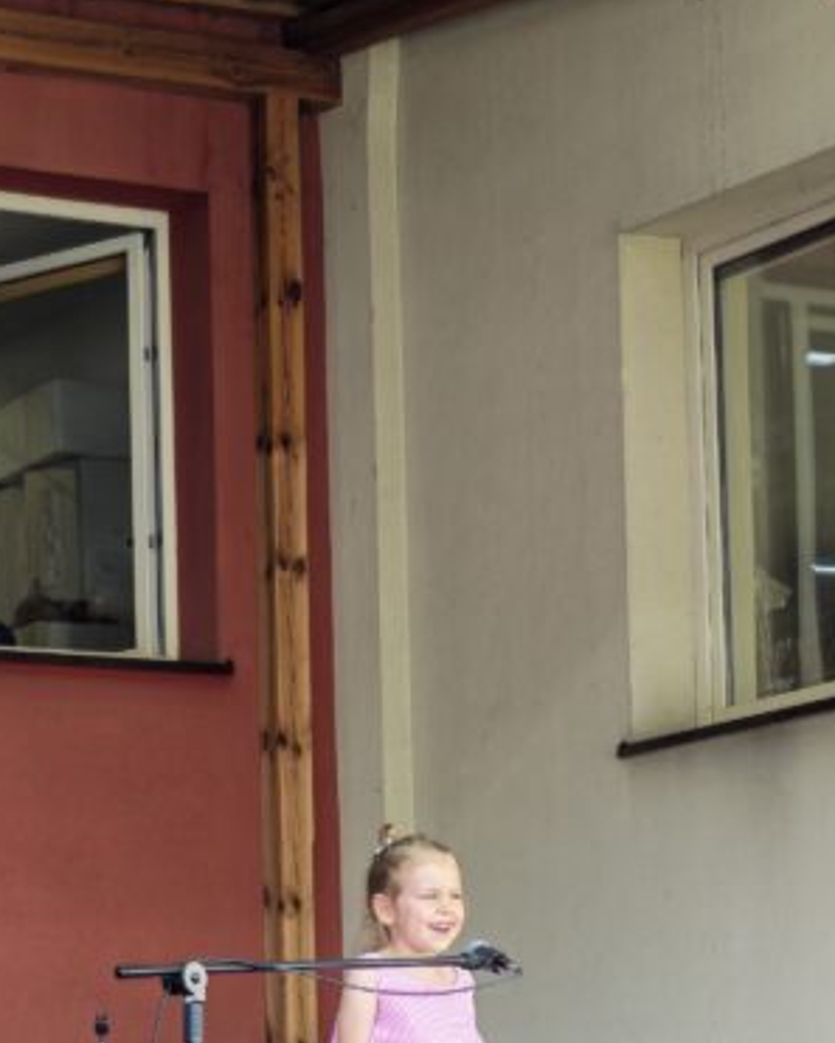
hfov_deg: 12.2
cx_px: -152
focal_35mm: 124
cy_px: 1065
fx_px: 3829
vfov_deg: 15.2
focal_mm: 6.55
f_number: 1.6
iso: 50
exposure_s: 1/100
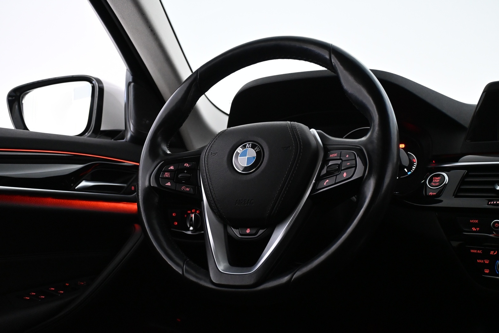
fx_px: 509
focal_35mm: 37
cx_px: 250
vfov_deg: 36.2
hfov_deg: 52.2
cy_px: 166
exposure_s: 1/60
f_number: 4.2
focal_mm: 24.5
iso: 3600
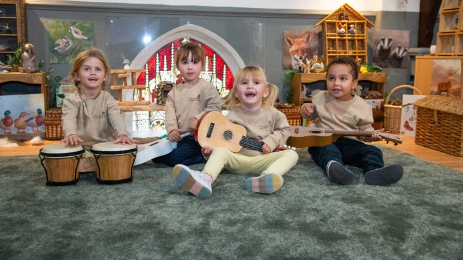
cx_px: 227
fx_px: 442
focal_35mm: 36
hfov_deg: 55.3
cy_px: 110
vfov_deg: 32.8
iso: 2500
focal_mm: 32
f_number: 4
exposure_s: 1/125
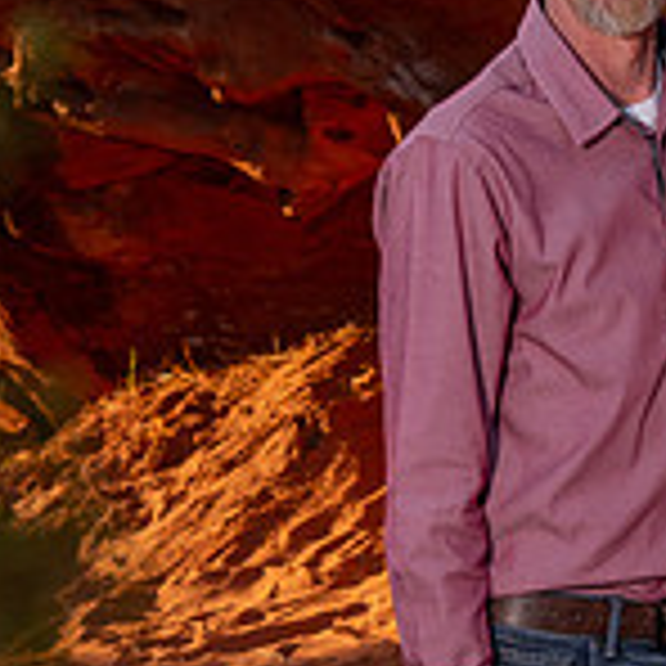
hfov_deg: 8.9
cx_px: 255
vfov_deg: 8.9
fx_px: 4266
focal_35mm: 196
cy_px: 341
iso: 500
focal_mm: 48
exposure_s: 1/320
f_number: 5
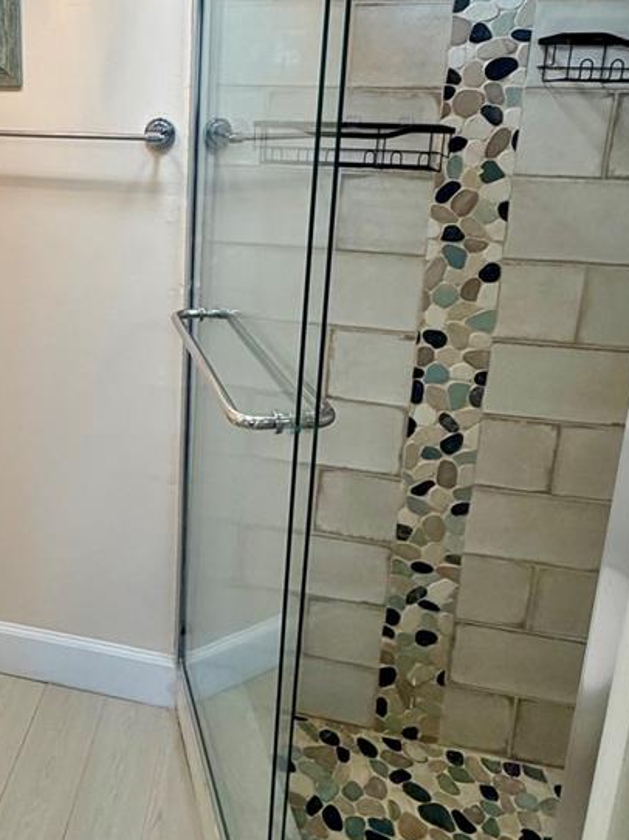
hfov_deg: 42.9
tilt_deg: -11.4
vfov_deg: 56.5
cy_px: 248
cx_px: 108
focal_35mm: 31
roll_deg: -0.1
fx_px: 752
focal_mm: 2.22
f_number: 2.2
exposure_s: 1/120
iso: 160
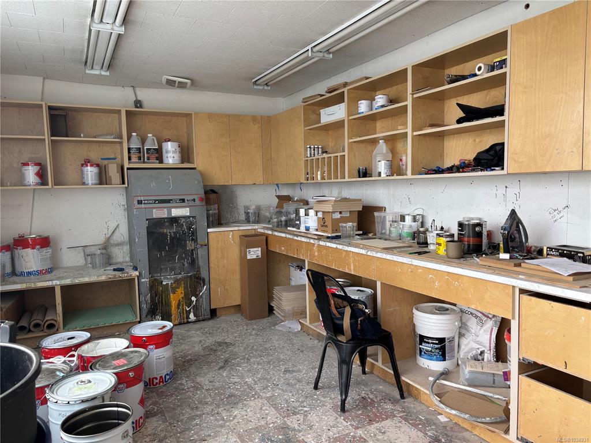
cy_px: 222
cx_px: 296
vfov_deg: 53.1
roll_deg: +1.2
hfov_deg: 67.3
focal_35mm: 26
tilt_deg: -4.9
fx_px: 444
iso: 40
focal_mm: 5.96
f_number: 1.6
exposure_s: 1/178
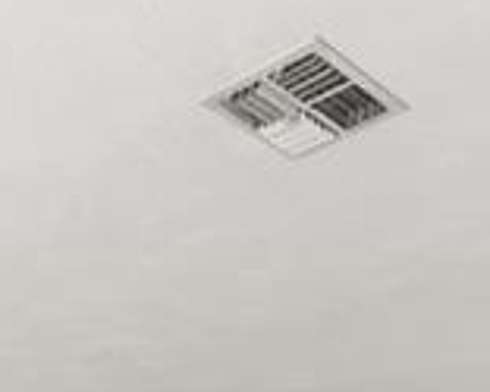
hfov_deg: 25.7
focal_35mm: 74
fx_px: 1074
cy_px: 712
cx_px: 289
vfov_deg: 17.0
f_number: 11
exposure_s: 1/3
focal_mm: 12
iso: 400
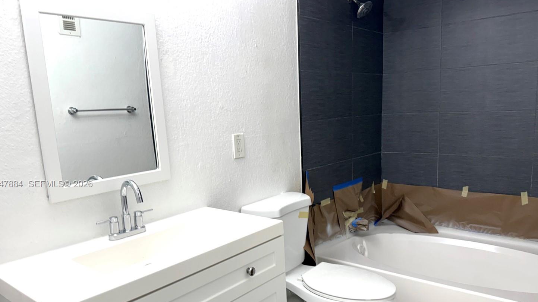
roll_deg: +3.9
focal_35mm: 29
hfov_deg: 66.1
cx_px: 274
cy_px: 184
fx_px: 414
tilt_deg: -8.0
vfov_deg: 39.9
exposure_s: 1/120
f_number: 1.78
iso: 125
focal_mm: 6.76
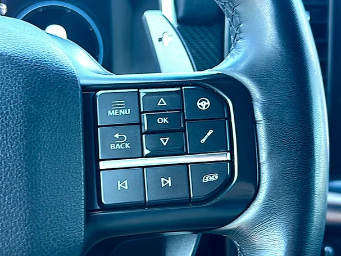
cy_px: 140
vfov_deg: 32.1
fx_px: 443
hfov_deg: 42.1
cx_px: 165
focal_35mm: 45
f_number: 1.78
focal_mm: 6.86
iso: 80
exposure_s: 1/58
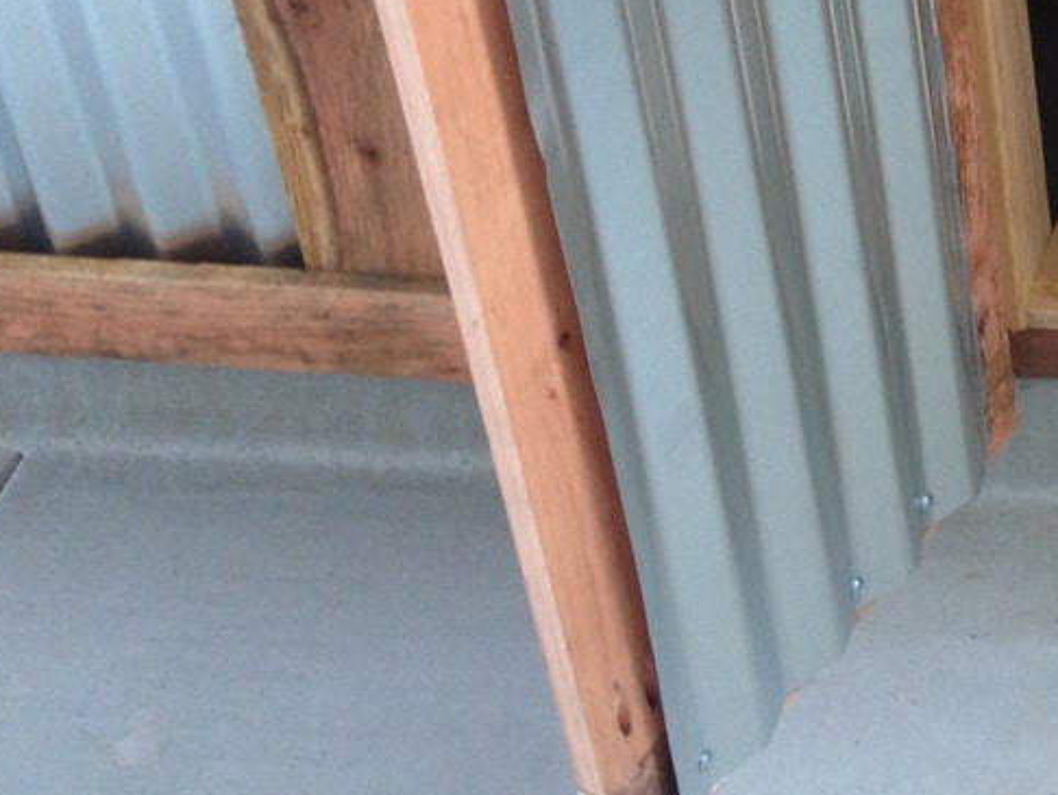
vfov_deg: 15.1
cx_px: 1349
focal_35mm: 96
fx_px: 2936
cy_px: -35
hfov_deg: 19.0
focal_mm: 4.28
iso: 64
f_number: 2.4
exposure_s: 1/20
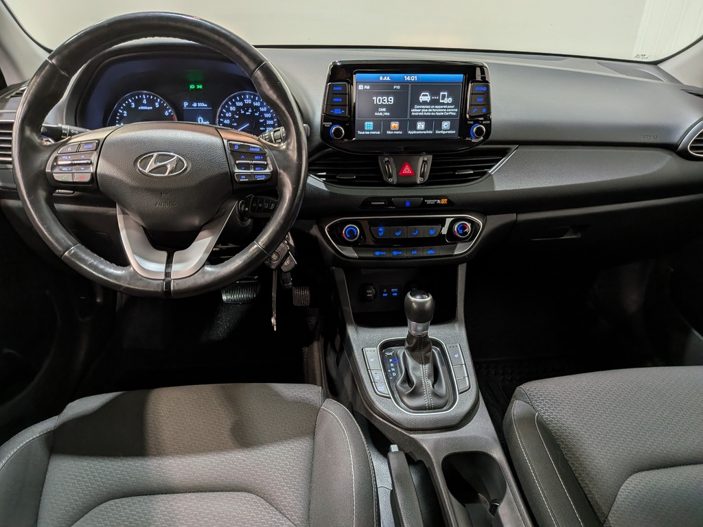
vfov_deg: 56.8
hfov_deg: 71.6
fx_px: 487
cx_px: 352
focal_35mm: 24
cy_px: 264
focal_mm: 4.53
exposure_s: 1/120
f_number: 1.7
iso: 32
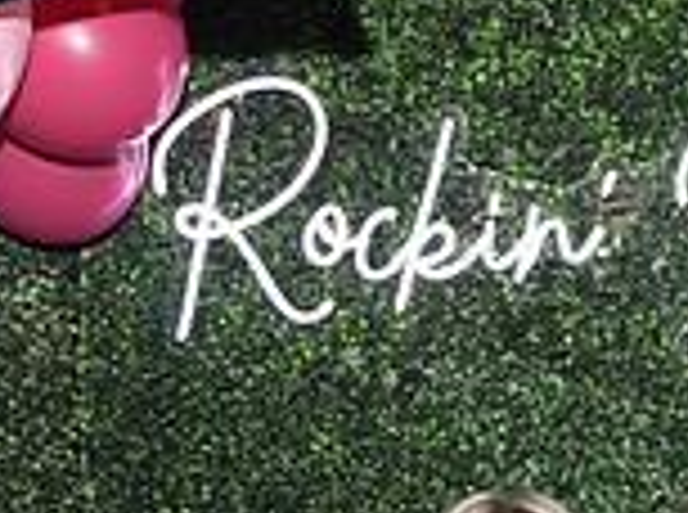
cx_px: 594
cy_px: 817
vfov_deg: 13.0
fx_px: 2102
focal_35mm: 106
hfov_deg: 18.3
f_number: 6.3
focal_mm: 29
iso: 500
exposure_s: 1/60
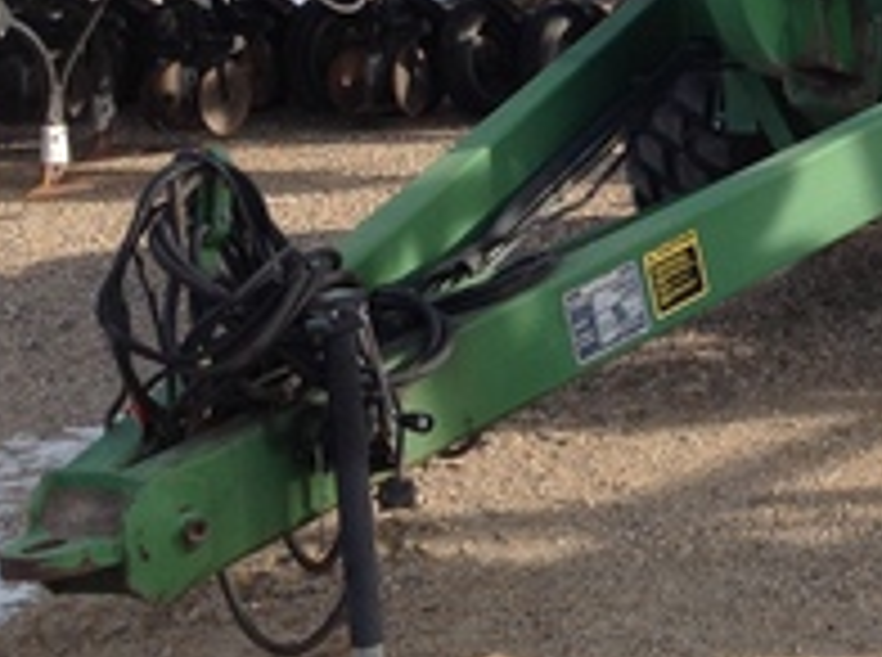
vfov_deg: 15.0
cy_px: 22
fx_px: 2465
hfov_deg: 19.7
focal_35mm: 97
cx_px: 868
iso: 50
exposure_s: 1/657
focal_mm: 4.28
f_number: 2.4
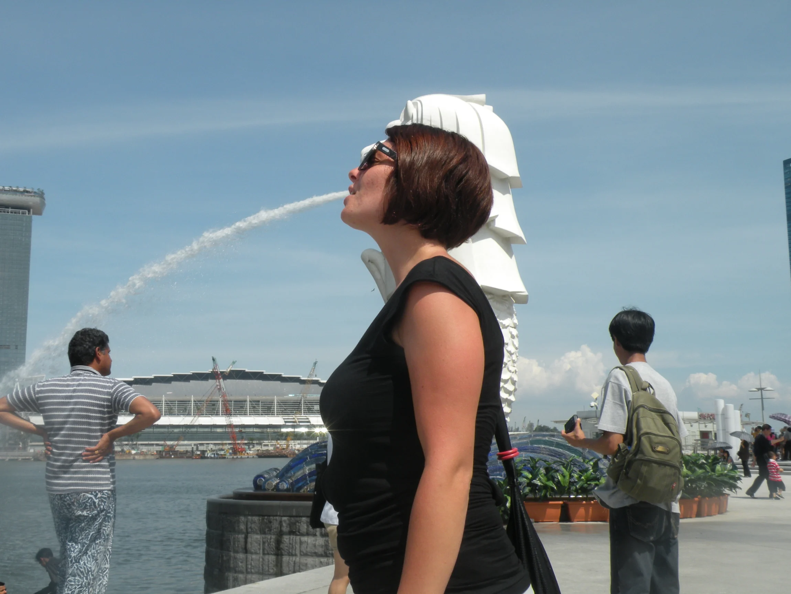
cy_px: 297
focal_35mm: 42
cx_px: 396
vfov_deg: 34.3
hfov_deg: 44.8
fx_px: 960
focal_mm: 7.4
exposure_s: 1/284
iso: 64
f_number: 7.1
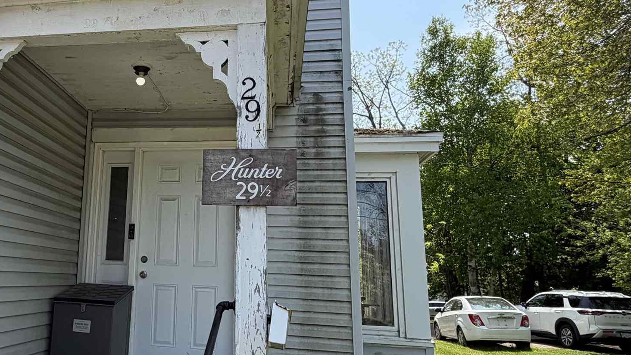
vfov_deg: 36.7
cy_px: 173
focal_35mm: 32
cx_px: 171
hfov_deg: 58.4
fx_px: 535
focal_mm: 2.22
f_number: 2.2
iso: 40
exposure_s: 1/751
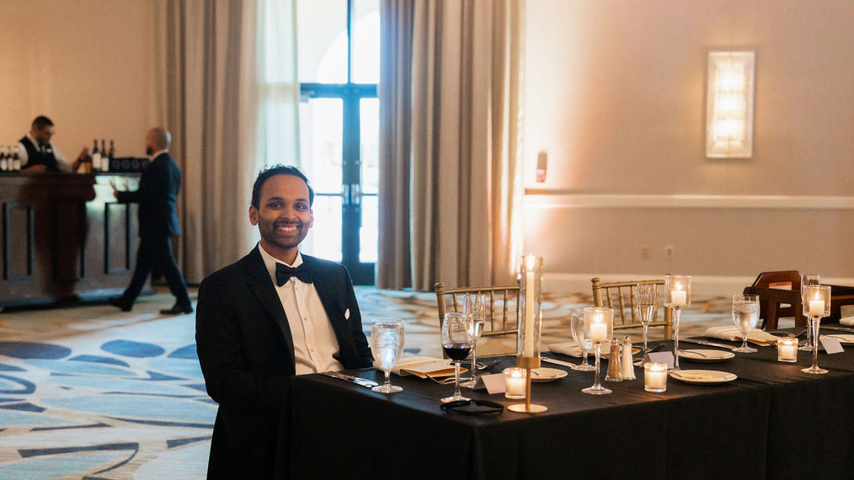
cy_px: 273
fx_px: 1268
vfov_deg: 21.4
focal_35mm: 56
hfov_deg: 37.2
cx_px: 421
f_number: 3.2
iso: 5000
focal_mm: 48
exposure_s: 1/160
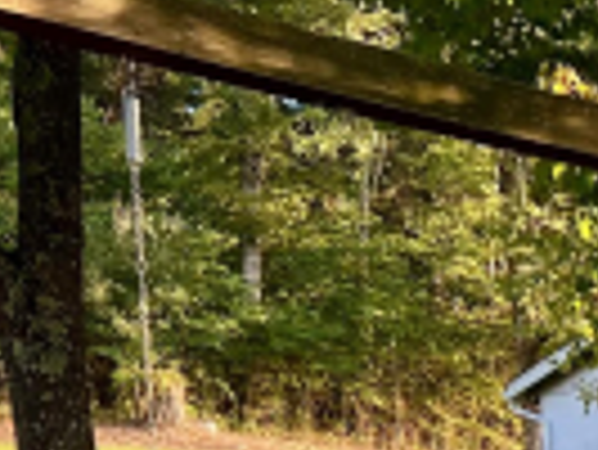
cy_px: 940
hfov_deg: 13.6
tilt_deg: -6.1
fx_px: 2248
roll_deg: +1.0
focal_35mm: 130
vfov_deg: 10.4
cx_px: 1081
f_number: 1.5
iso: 64
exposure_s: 1/165
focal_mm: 5.7
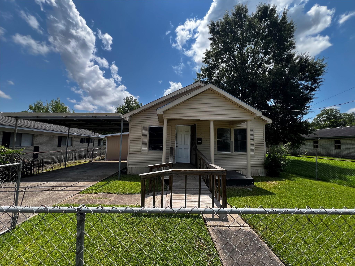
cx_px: 178
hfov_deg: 106.2
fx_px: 133
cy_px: 133
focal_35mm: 13
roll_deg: +0.4
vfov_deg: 89.9
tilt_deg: +6.2
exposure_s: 1/1220
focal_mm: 1.57
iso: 32
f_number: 1.8
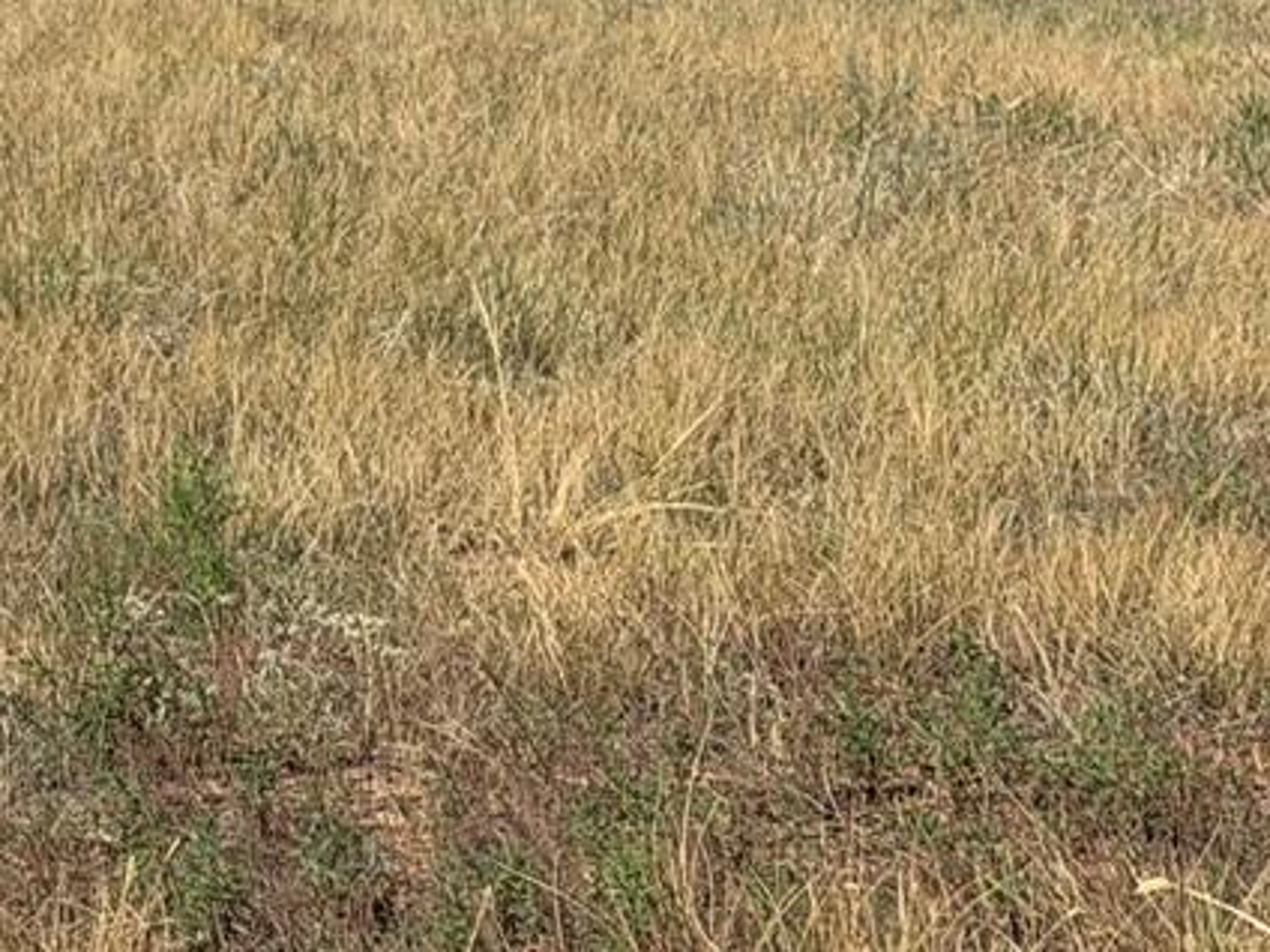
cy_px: -647
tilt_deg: +0.2
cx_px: -389
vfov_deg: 8.0
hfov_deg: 10.7
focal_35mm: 181
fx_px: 6641
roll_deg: -1.9
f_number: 1.78
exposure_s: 1/8772
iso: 64
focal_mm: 6.76
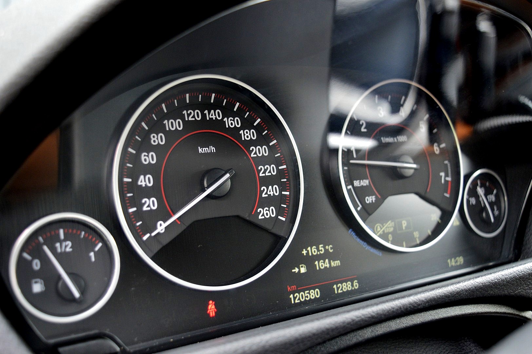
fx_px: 620
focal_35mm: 42
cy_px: 177
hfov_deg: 46.4
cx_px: 266
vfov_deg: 31.8
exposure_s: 1/40
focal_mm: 28
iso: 800
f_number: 4.2
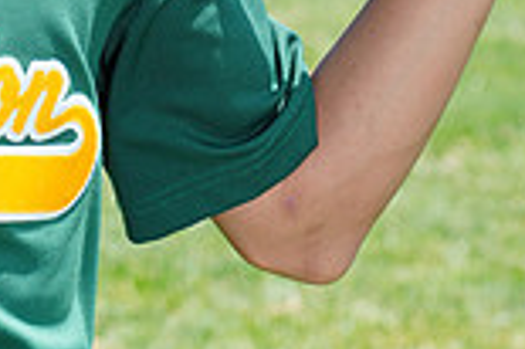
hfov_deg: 3.8
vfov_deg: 2.6
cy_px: -283
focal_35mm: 536
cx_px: -98
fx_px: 7808
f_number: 10
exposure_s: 1/200
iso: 200
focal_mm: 143
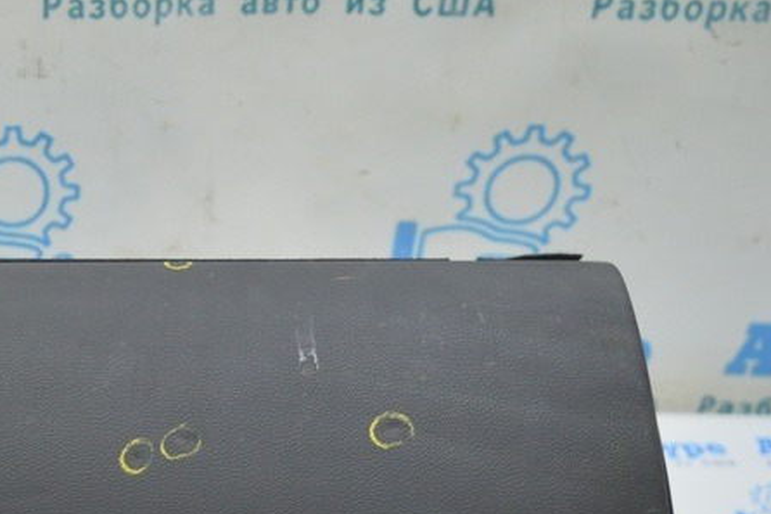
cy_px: 586
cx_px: -29
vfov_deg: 20.7
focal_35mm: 62
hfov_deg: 29.8
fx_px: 1327
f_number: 3.5
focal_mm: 18
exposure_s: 1/60
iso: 400
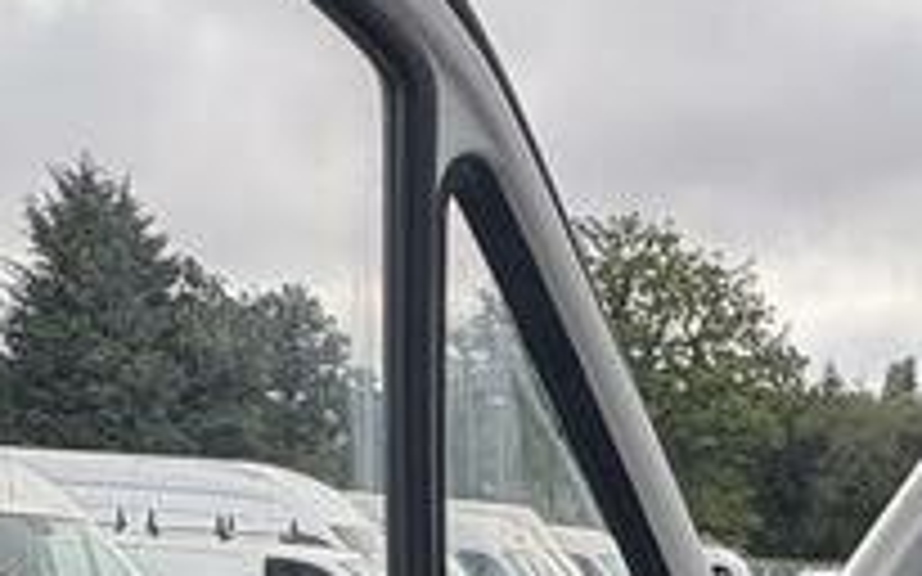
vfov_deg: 16.5
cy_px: 1058
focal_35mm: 65
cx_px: 819
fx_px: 1633
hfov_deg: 30.2
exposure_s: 1/370
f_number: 2.2
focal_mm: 2.22
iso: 40
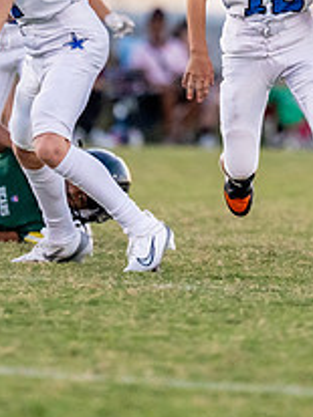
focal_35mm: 787
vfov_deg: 2.5
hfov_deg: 1.9
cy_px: 53
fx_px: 9498
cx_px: 149
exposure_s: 1/1600
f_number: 2.8
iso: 2500
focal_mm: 200
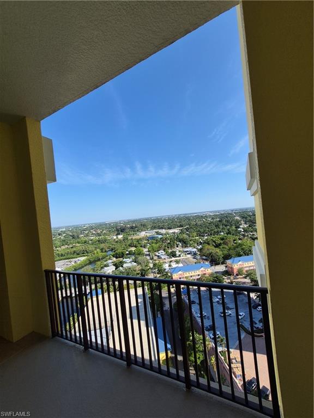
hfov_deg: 89.9
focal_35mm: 13
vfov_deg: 106.2
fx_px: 157
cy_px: 209
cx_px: 157
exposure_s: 1/1472
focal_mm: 1.74
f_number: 2.2
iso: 40
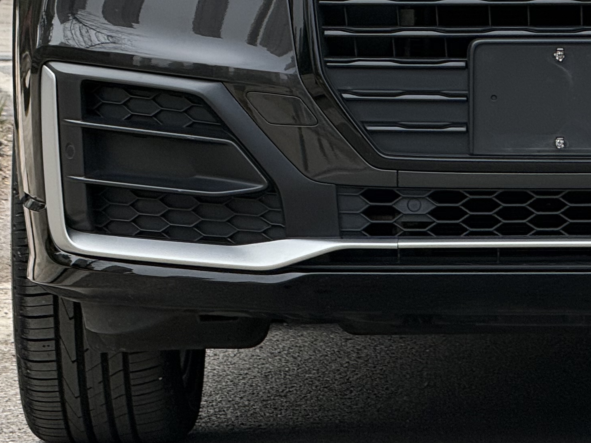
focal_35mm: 329
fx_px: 5617
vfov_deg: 4.5
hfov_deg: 6.0
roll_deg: -0.4
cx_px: 652
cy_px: -25
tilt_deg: -0.4
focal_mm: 15.66
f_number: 2.8
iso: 64
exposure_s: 1/1048
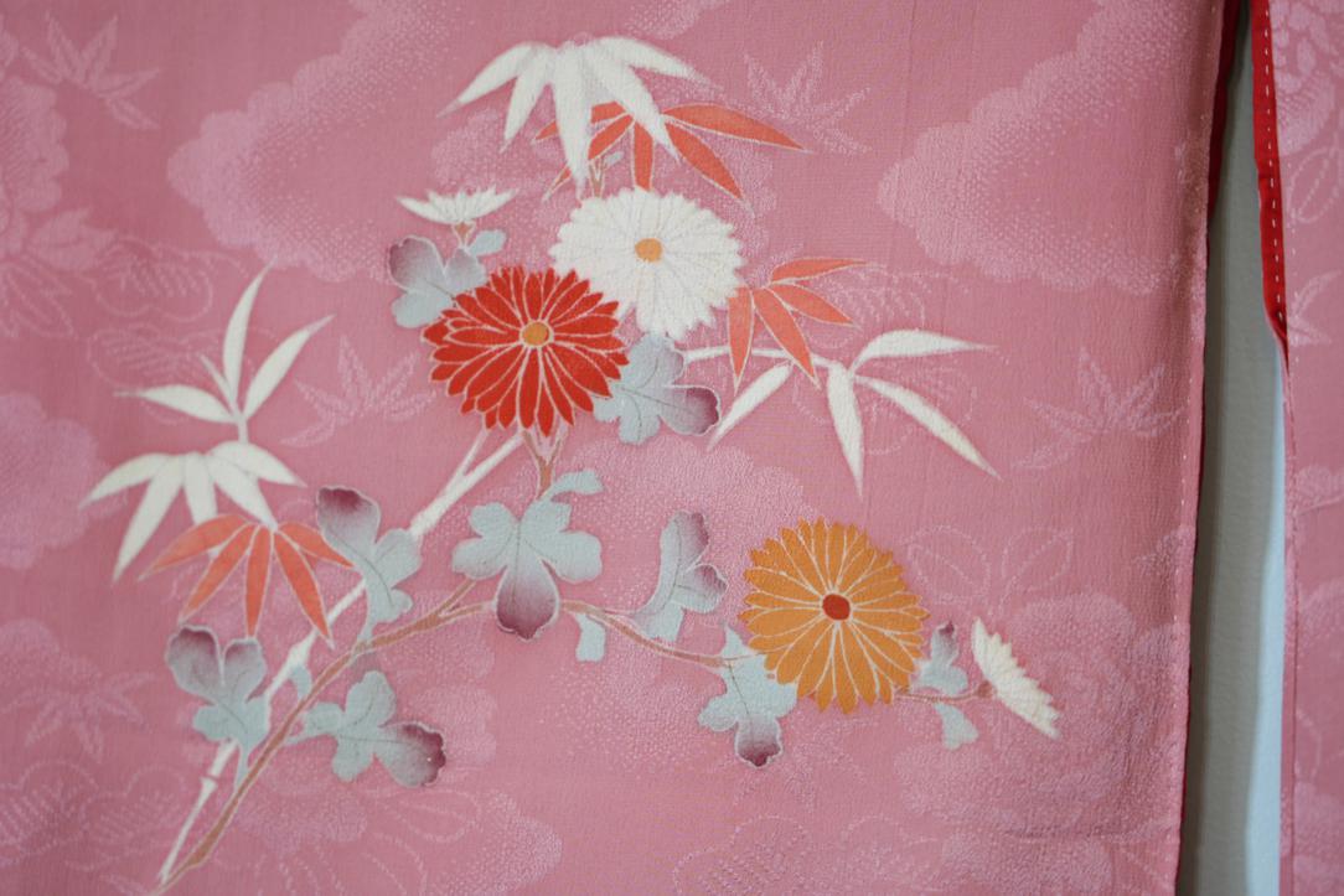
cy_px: 448
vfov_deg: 13.0
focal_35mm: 105
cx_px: 672
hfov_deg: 19.5
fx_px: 3920
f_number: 4
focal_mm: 105
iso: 800
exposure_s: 1/125
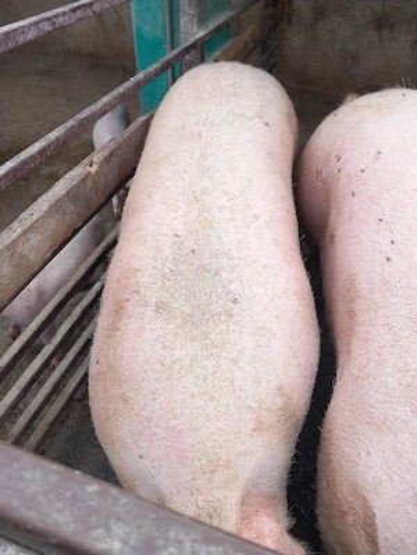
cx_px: 208
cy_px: 278
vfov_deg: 65.3
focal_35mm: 27
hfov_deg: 51.4
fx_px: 434
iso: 20
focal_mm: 4
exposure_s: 1/185
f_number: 1.8
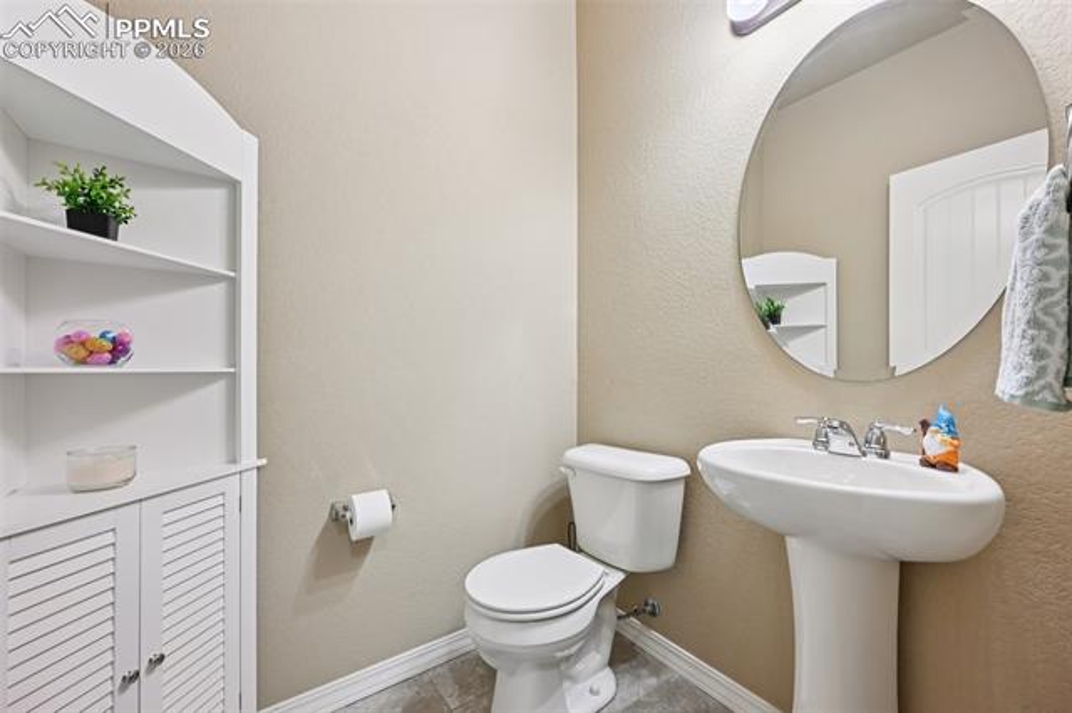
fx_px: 417
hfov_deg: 104.3
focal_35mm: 14
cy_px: 356
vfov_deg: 81.1
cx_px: 536
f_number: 11
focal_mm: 14
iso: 400
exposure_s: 1/8
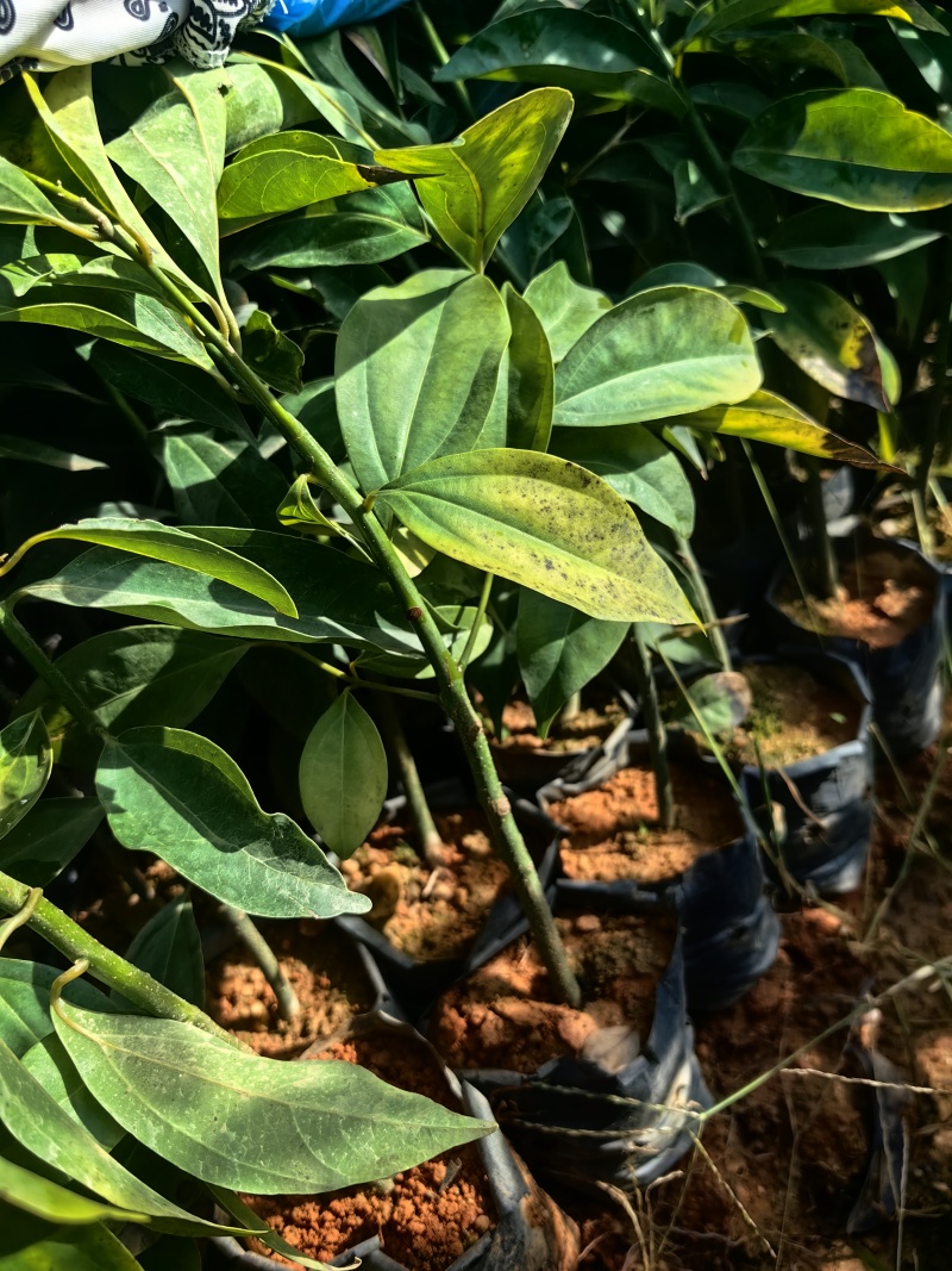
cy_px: 636
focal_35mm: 27
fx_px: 990
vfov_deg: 65.3
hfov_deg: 51.3
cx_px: 476
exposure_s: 1/1577
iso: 50
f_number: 2
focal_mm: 5.75
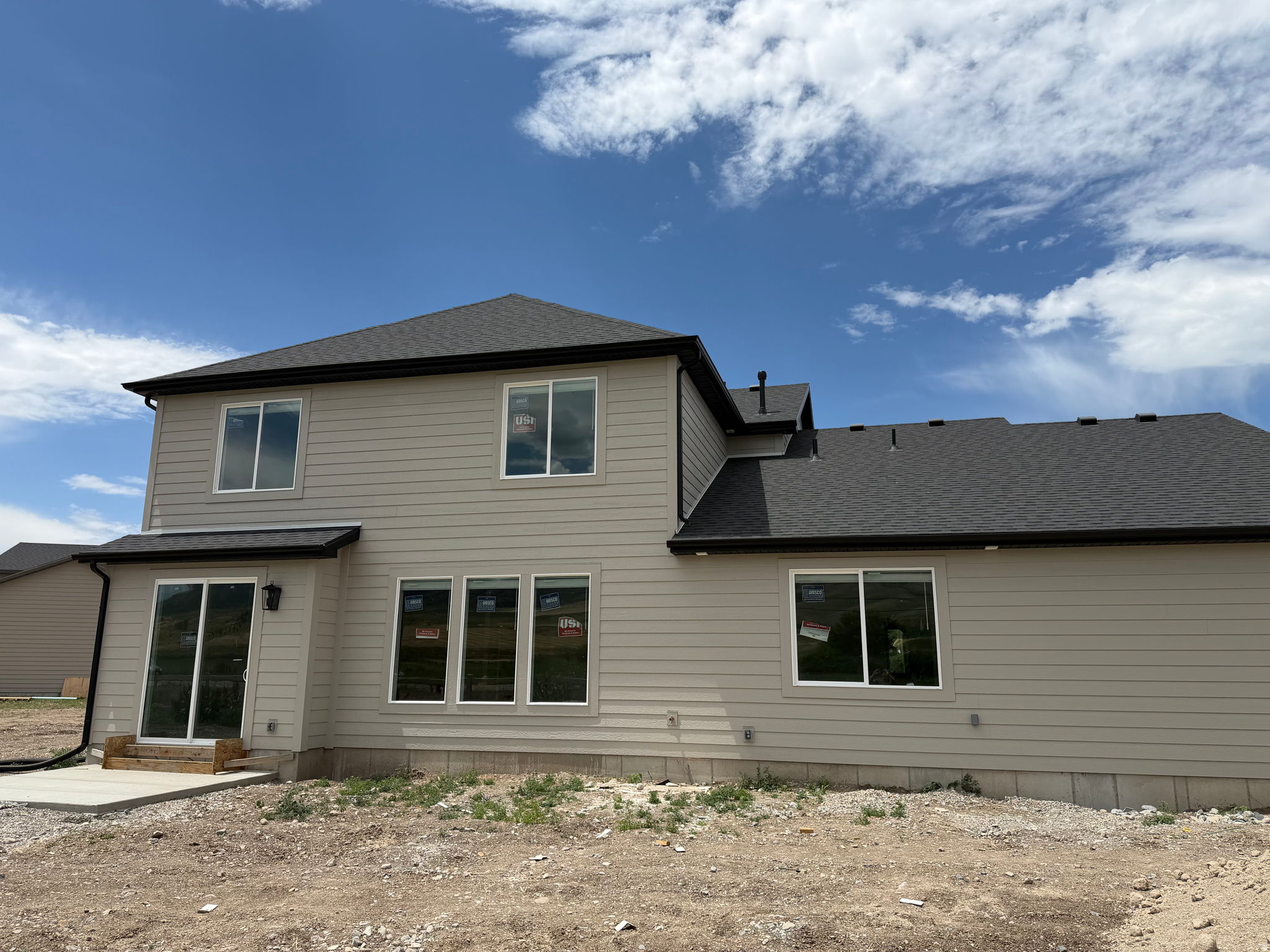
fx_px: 881
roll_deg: -0.4
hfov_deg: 71.6
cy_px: 476
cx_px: 635
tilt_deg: +11.9
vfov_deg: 56.8
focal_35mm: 24
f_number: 1.78
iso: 80
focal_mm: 6.76
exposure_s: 1/6711
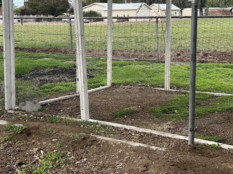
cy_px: 58
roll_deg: +1.4
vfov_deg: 25.9
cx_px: 142
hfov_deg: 34.2
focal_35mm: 56
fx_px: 377
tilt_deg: -6.6
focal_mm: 6.86
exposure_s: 1/1339
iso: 80
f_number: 1.78
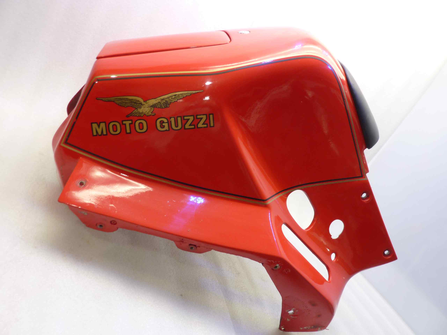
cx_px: 224
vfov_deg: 54.9
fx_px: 323
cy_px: 168
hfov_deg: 69.4
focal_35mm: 25
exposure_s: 1/8
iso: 80
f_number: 3.3
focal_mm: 4.1
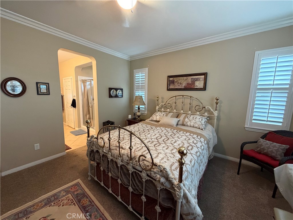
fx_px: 119
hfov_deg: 102.1
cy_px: 110
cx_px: 146
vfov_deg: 85.7
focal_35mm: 14
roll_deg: -0.8
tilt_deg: -7.4
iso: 400
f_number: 2.2
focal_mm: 2.22
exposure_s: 1/60
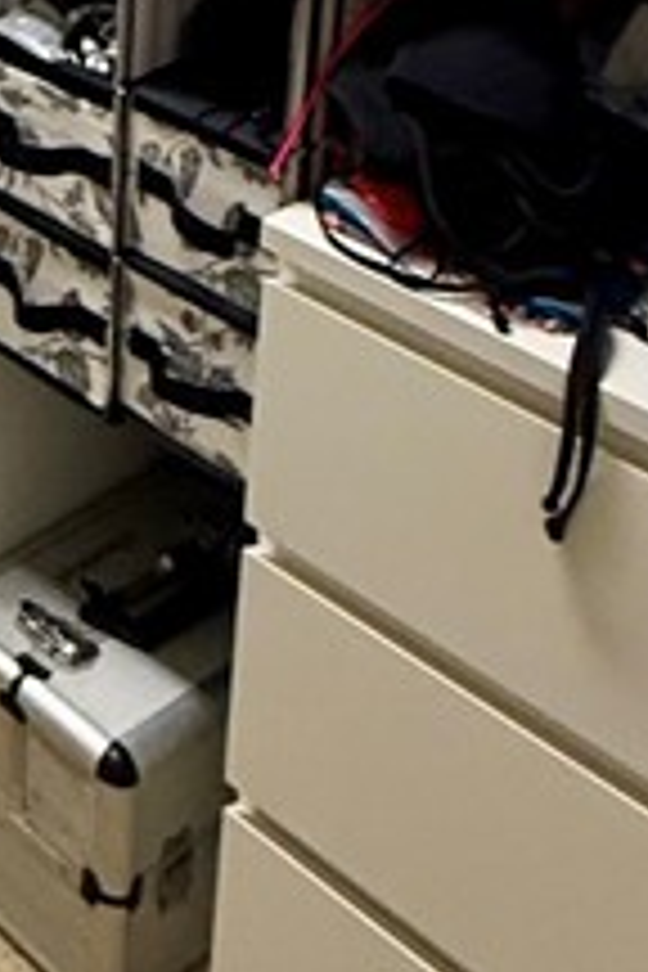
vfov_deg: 23.6
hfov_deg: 16.6
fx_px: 1863
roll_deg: -1.5
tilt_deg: -9.7
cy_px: -464
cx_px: -504
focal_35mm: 69
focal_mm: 2.22
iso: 250
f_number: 2.2
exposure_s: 1/60
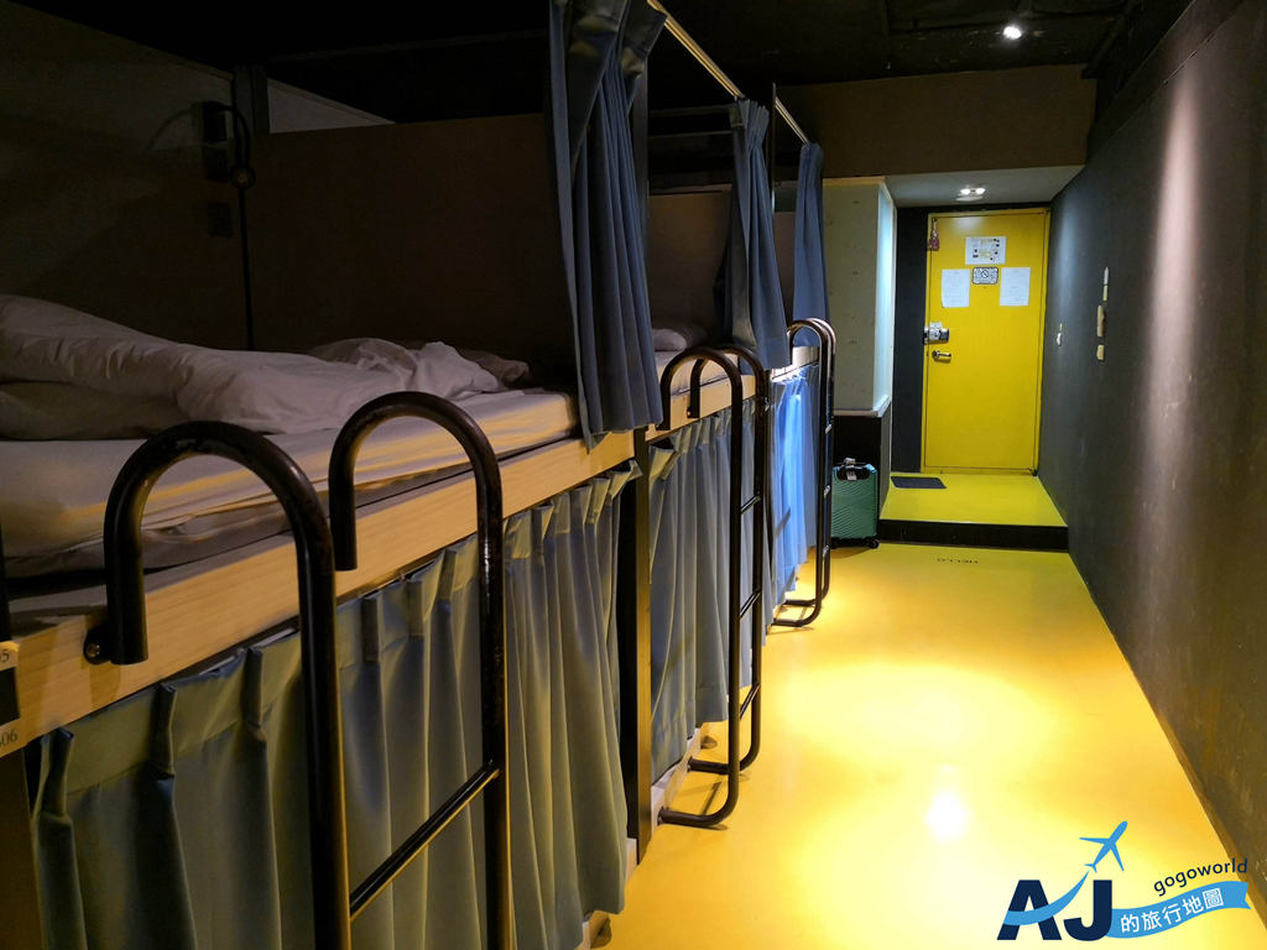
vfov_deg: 51.4
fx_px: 988
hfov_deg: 65.3
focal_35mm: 27
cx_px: 634
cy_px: 475
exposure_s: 1/30
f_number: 1.6
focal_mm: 3.95
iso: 400
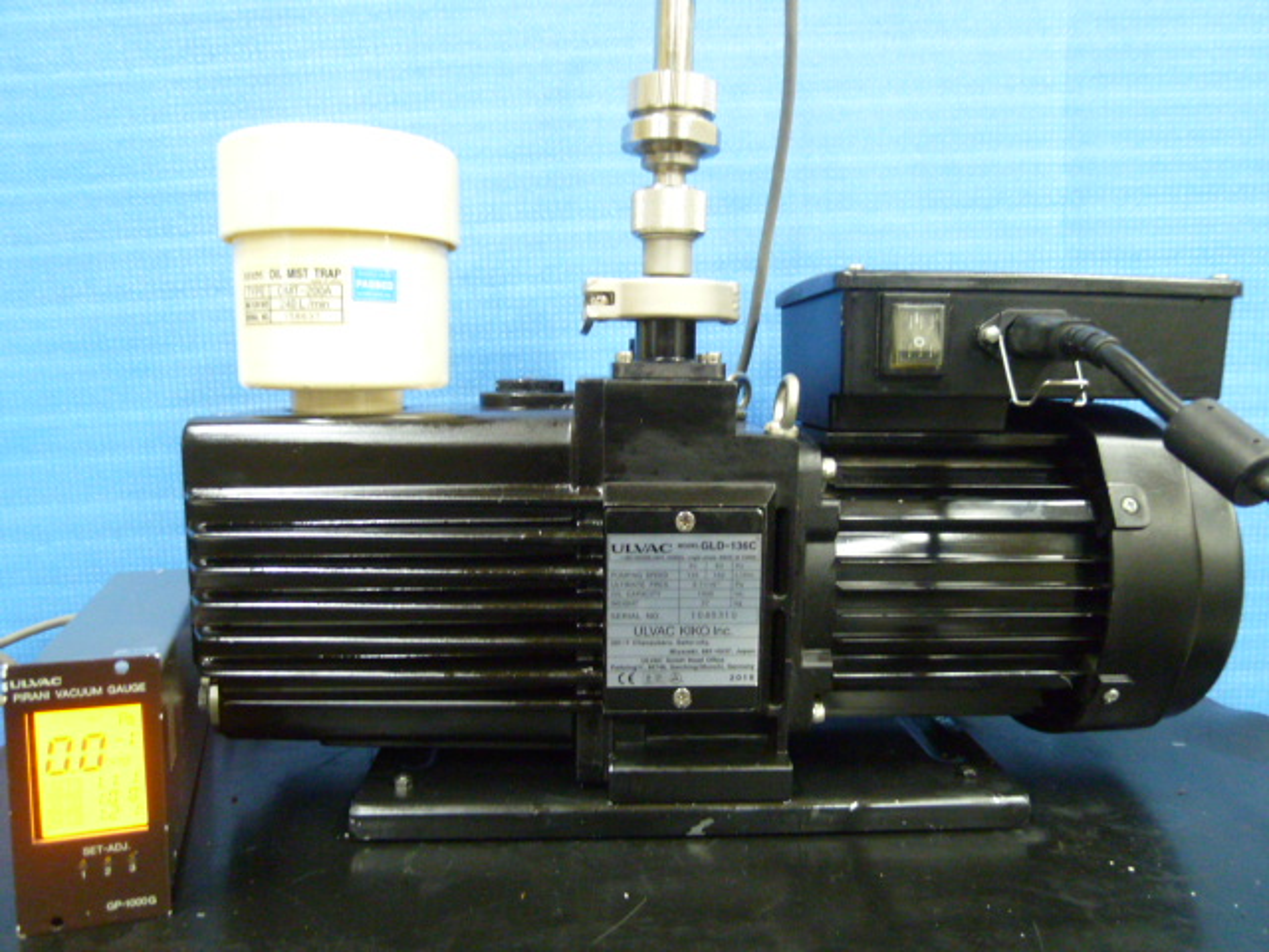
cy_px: 476
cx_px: 634
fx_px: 880
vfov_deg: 56.8
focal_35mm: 24
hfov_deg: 71.6
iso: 400
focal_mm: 4.3
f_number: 2.2
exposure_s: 1/8
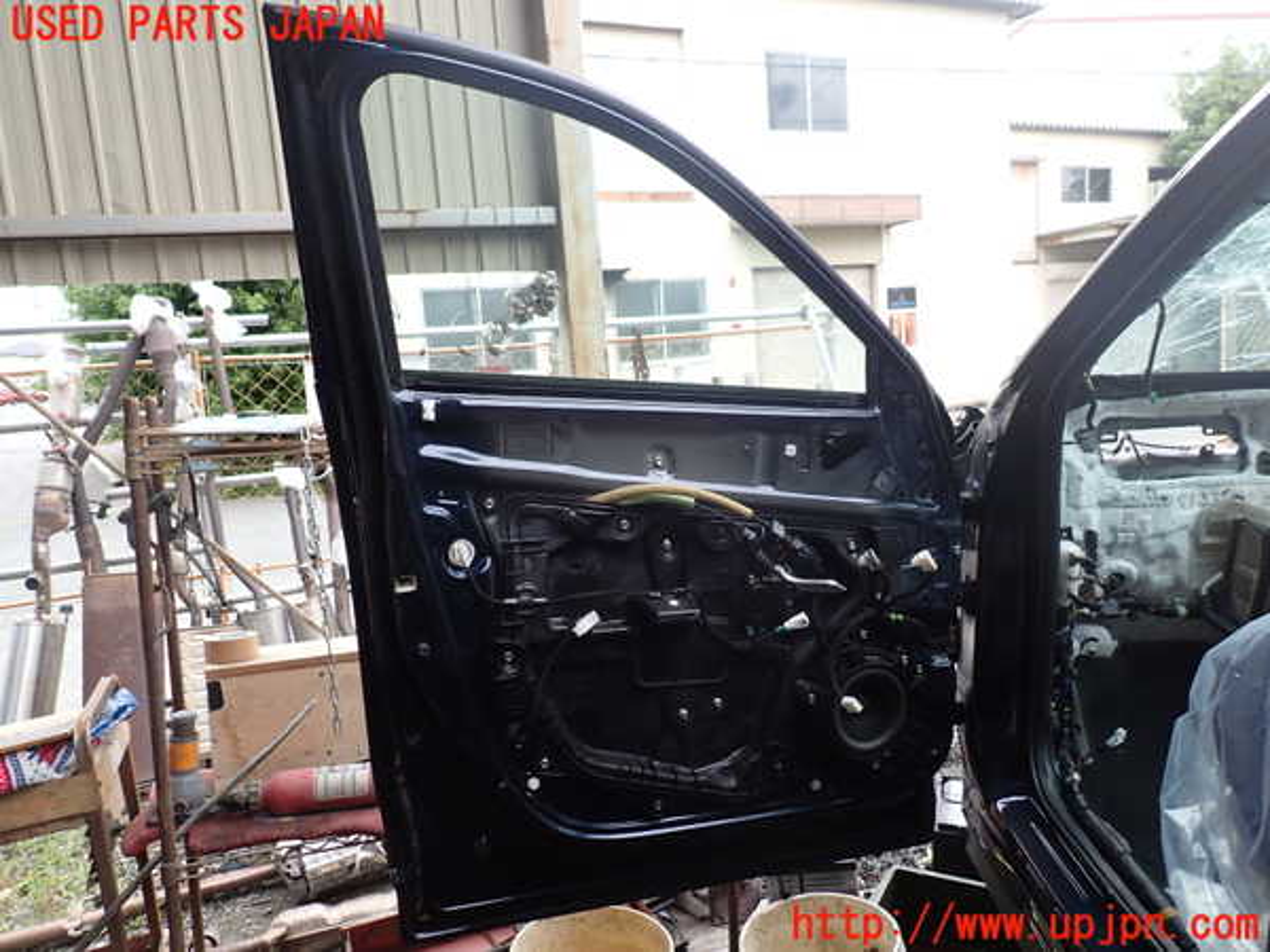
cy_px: 476
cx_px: 635
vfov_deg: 54.9
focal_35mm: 25
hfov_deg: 69.4
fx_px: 917
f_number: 2.8
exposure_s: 1/160
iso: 100
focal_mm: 4.5
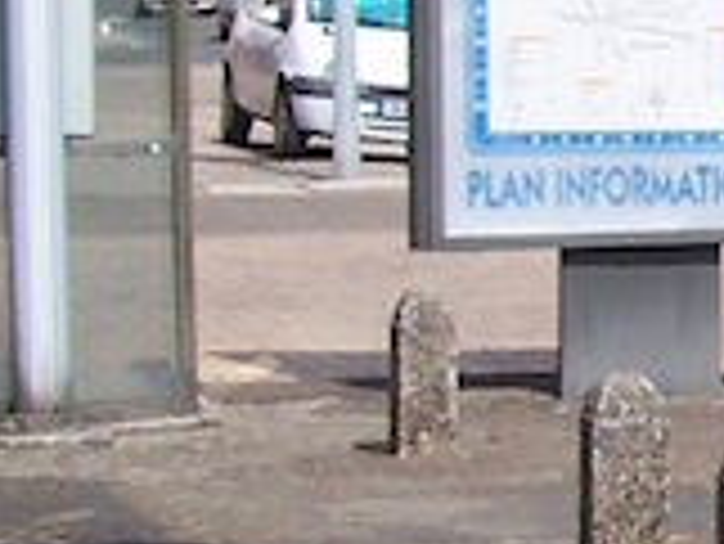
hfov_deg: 9.6
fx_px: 3956
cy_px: 189
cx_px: 1569
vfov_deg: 7.9
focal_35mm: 189
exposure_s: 1/500
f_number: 5.6
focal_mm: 6.3
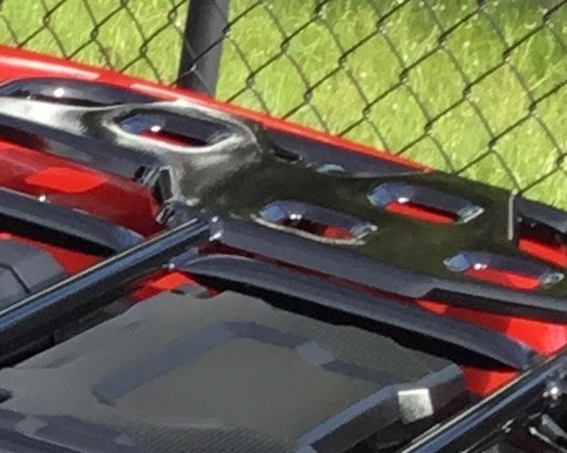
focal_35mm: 240
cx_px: -1020
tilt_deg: -22.0
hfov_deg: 7.3
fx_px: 4025
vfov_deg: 6.3
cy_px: 781
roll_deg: -0.2
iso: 25
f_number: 2.4
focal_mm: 3.3
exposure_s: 1/292
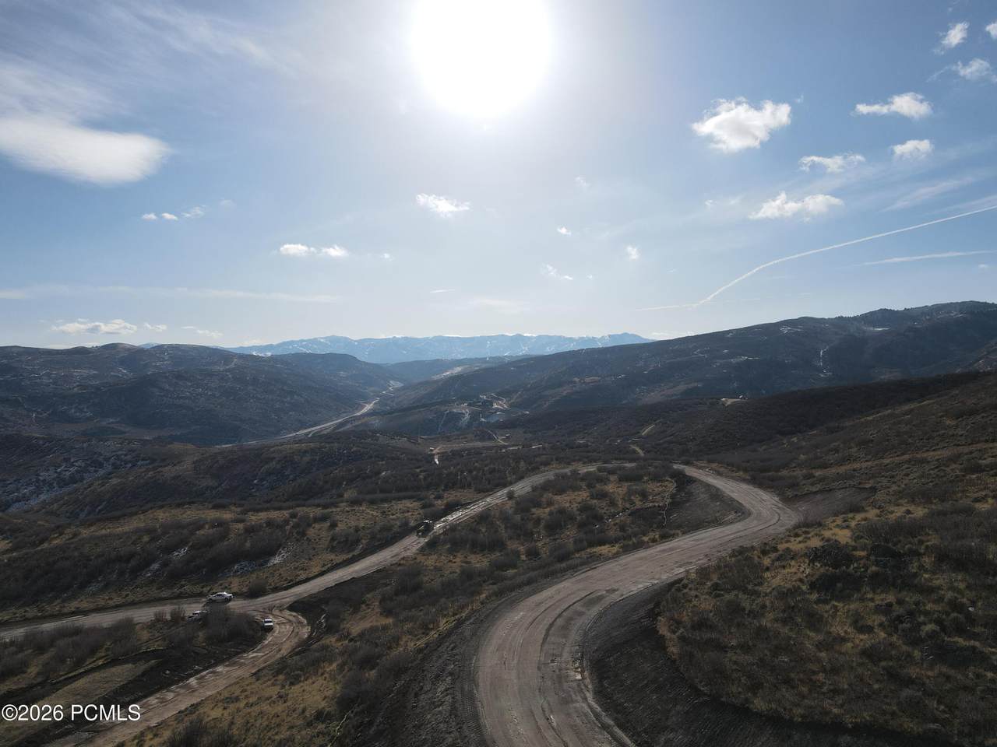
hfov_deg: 71.6
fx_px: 691
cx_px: 498
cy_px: 374
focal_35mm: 24
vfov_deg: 56.8
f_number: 2.8
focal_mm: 4.5
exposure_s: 1/2000
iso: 100
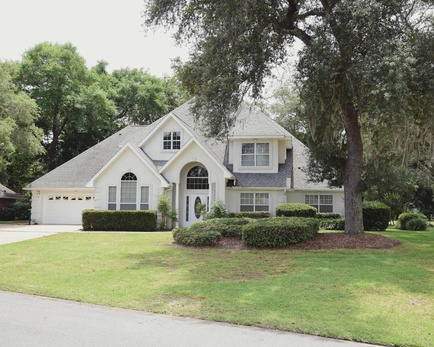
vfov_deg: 42.2
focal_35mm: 35
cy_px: 174
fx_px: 450
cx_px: 221
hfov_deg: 51.5
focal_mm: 31
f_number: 7.1
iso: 200
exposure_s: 1/200
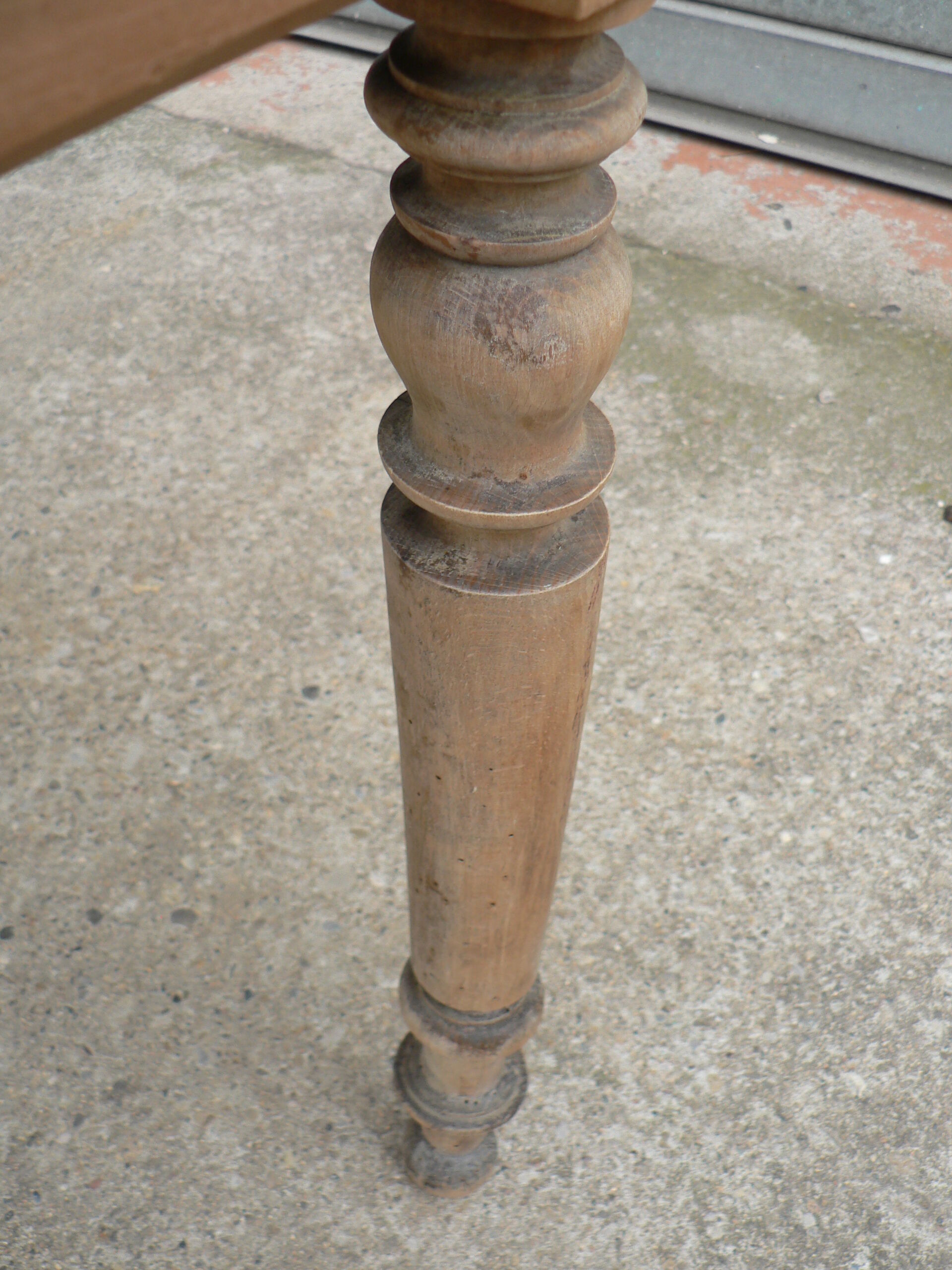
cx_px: 476
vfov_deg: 51.4
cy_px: 635
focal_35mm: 36
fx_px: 1320
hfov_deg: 39.7
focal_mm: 6
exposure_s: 1/125
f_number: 2.8
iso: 80
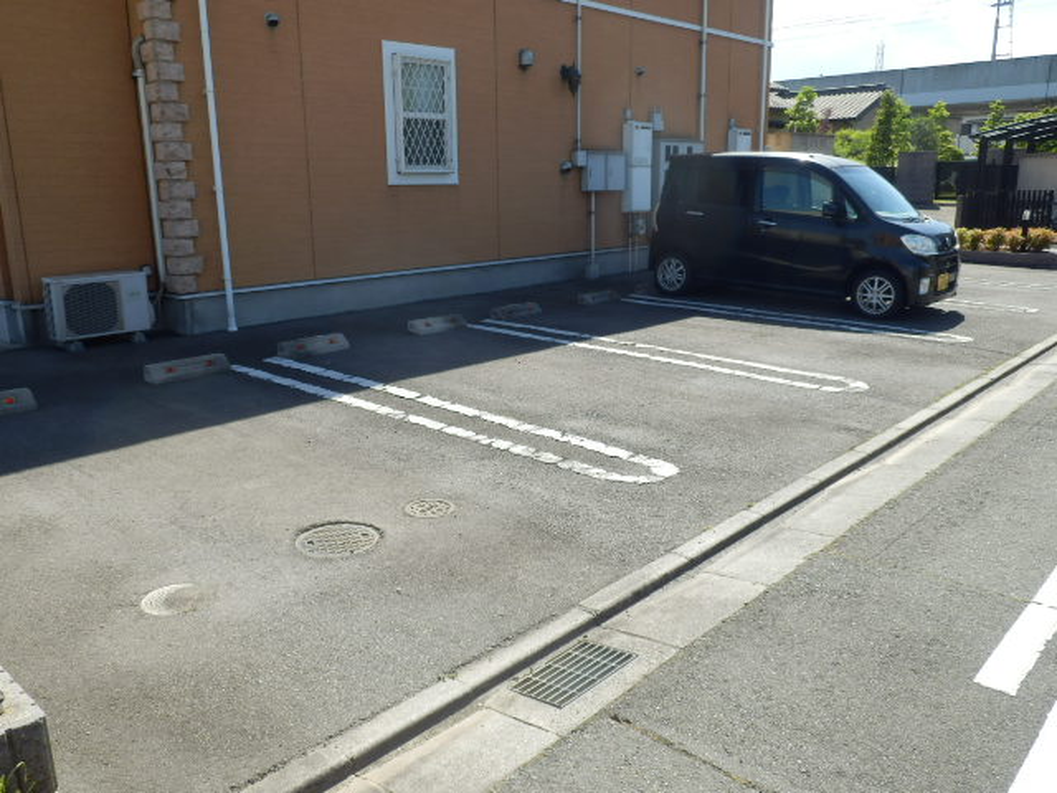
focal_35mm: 33
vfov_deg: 42.9
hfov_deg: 55.4
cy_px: 396
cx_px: 528
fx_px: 1008
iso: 80
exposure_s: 1/400
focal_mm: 5.9
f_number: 3.7
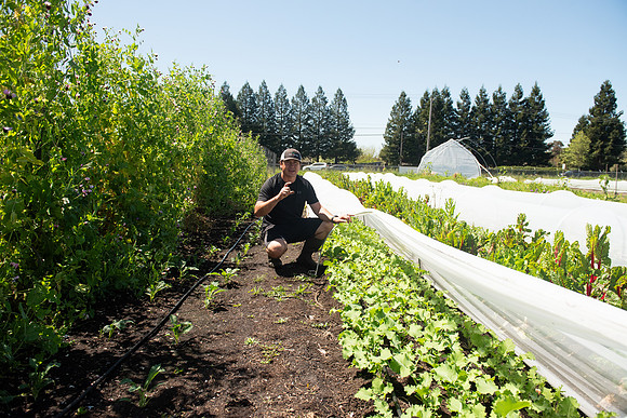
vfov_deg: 53.2
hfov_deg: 73.7
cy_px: 209
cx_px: 314
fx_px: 418
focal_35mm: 24
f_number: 4.5
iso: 500
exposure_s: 1/2500
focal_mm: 24
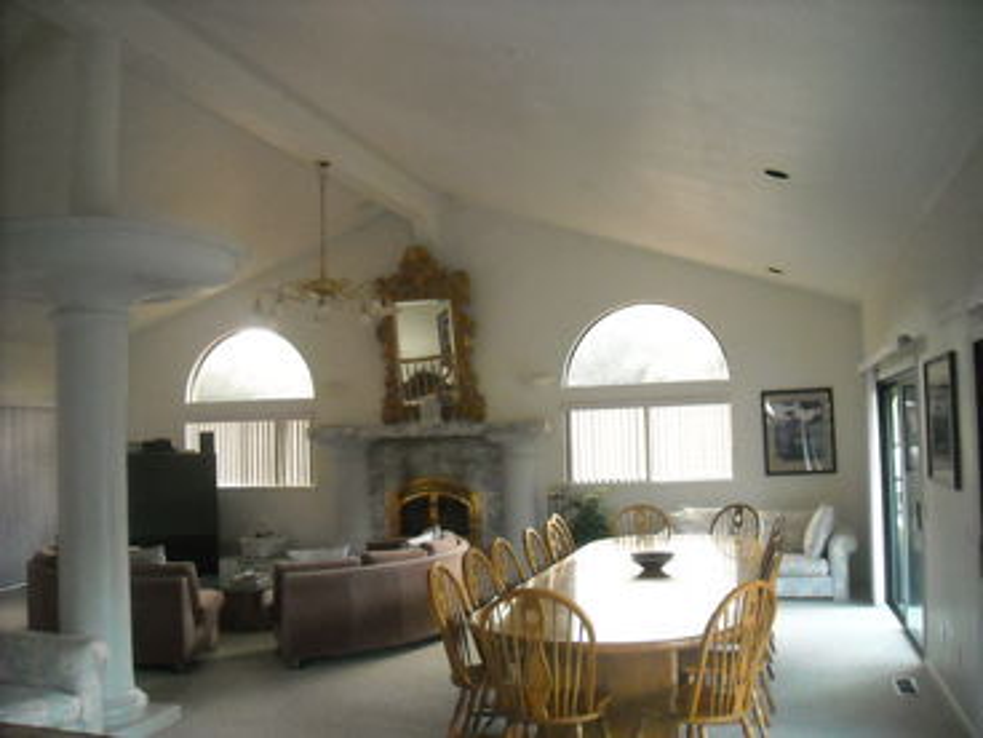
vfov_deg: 40.7
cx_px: 492
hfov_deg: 52.6
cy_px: 369
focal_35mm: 35
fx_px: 994
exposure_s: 1/129
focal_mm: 5.7
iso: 800
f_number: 2.8
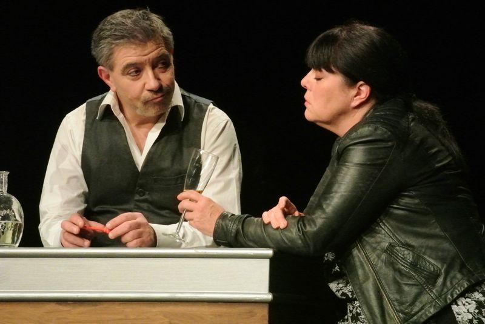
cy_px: 162
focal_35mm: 297
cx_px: 242
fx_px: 4005
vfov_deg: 4.6
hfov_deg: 6.9
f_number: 10
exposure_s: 1/50
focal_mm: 110
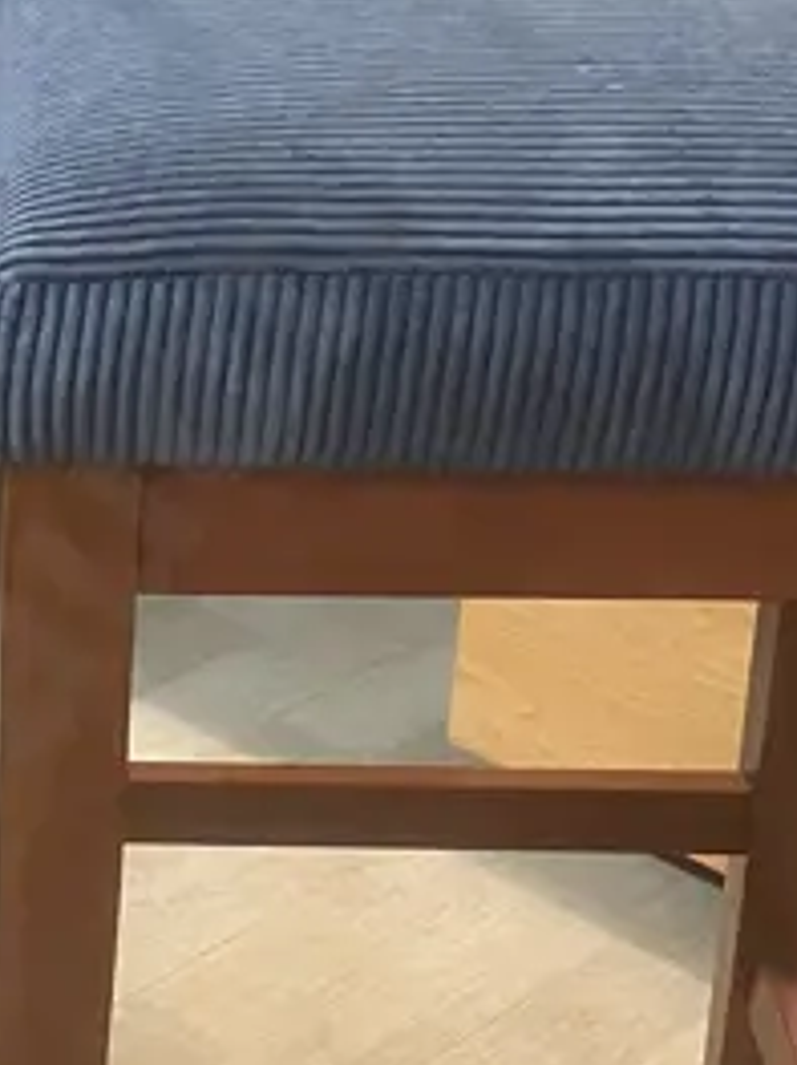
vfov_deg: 17.9
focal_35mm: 109
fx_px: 3349
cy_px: 834
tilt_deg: -30.3
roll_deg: -0.8
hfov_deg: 13.3
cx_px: -113
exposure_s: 1/50
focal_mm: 3.99
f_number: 1.8
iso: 320
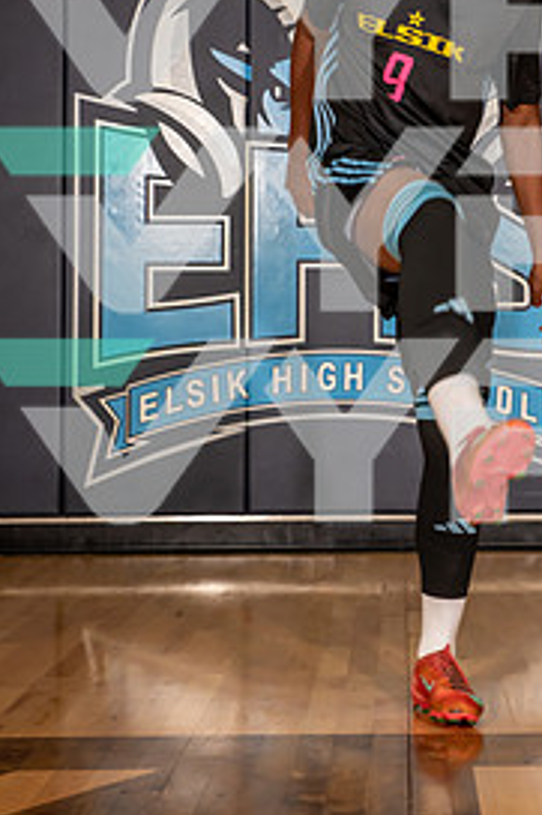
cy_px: 222
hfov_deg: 15.8
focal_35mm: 86
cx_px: 422
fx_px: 1944
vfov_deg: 23.5
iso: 800
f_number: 6.3
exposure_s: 1/320
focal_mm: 52
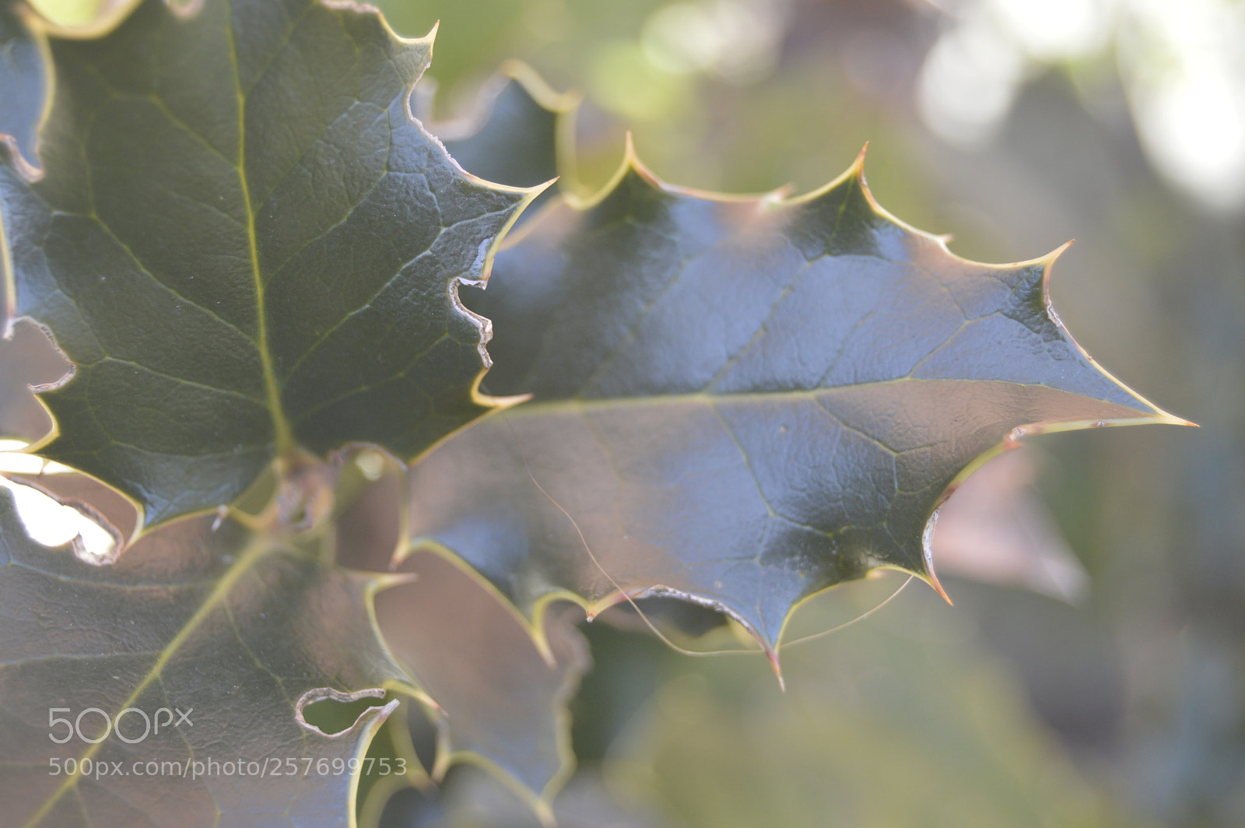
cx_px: 622
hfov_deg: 24.6
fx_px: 2851
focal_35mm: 82
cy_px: 414
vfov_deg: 16.5
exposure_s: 1/125
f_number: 5.6
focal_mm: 55
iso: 400
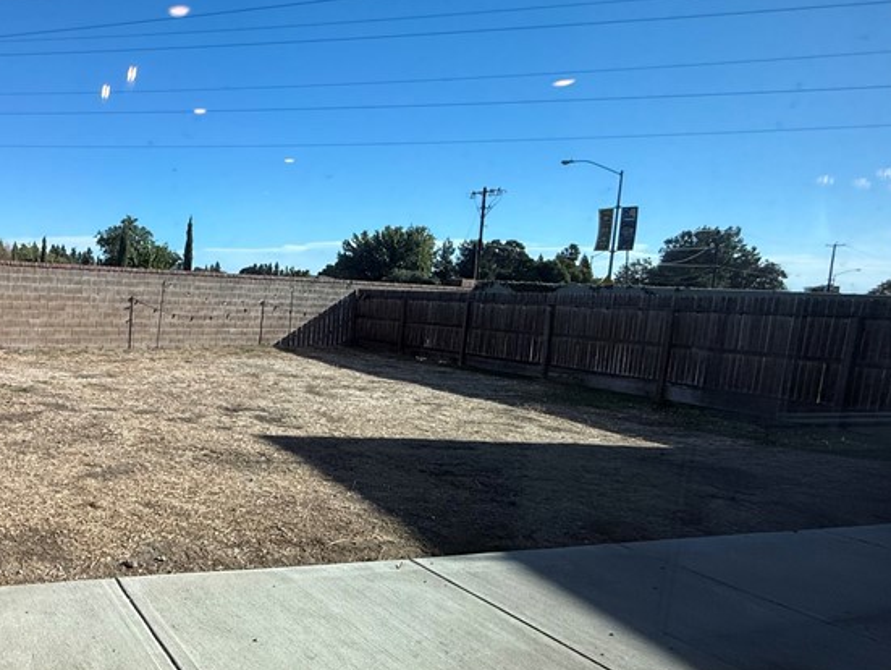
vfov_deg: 53.1
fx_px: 670
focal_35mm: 26
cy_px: 354
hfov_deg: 57.1
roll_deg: -1.5
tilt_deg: -6.9
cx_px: 78
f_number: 2.2
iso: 50
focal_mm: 2.22
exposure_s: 1/1339
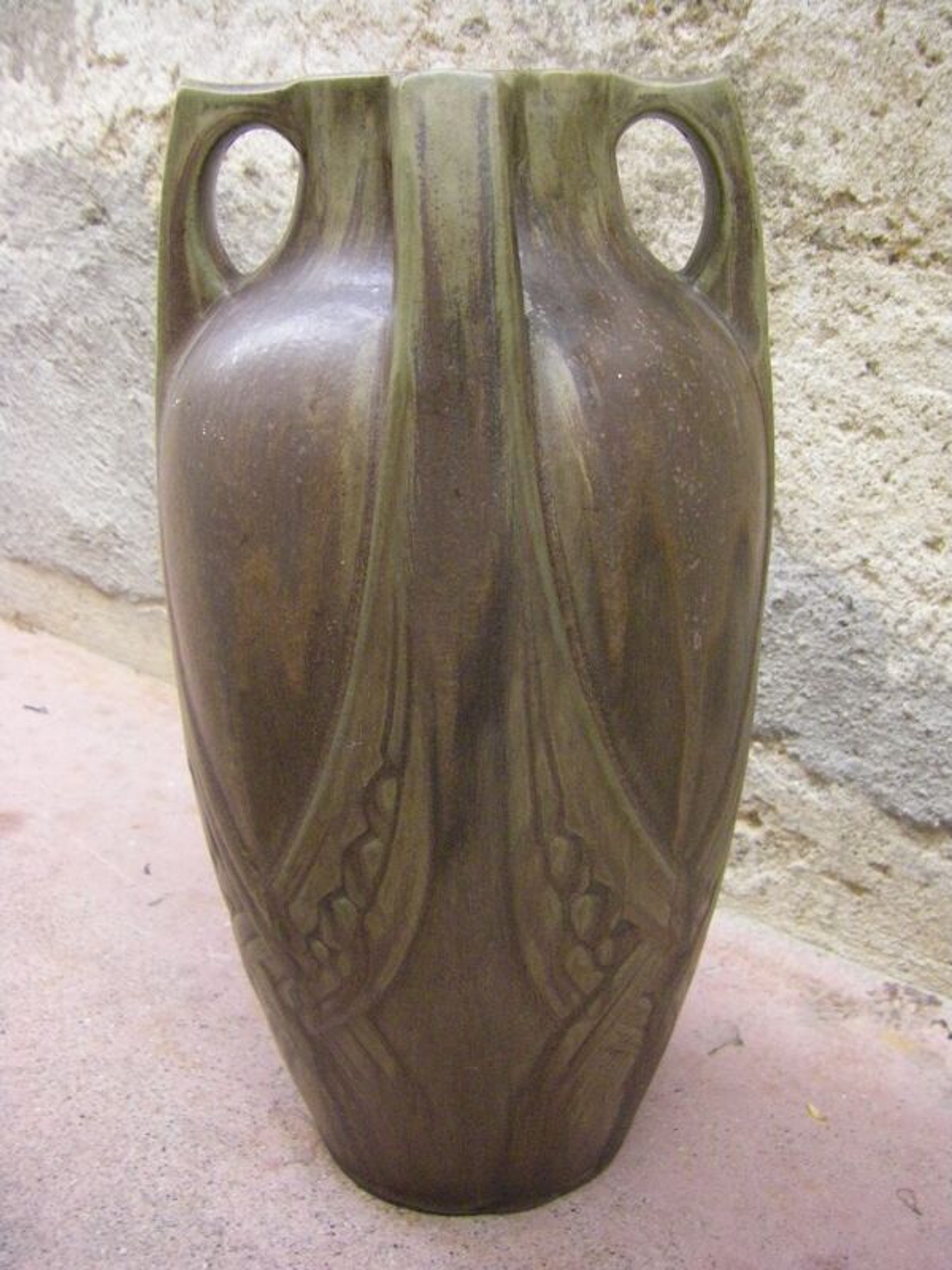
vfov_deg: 49.0
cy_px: 635
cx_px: 476
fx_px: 1393
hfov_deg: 37.7
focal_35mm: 38
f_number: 3.5
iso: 800
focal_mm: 6.3
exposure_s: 1/100
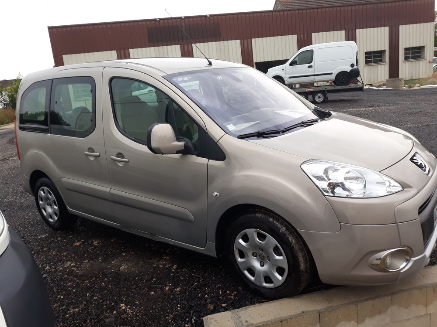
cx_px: 218
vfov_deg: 51.4
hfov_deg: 65.3
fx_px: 341
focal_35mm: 27
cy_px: 164
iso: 40
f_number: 1.7
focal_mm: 3.71
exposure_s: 1/214
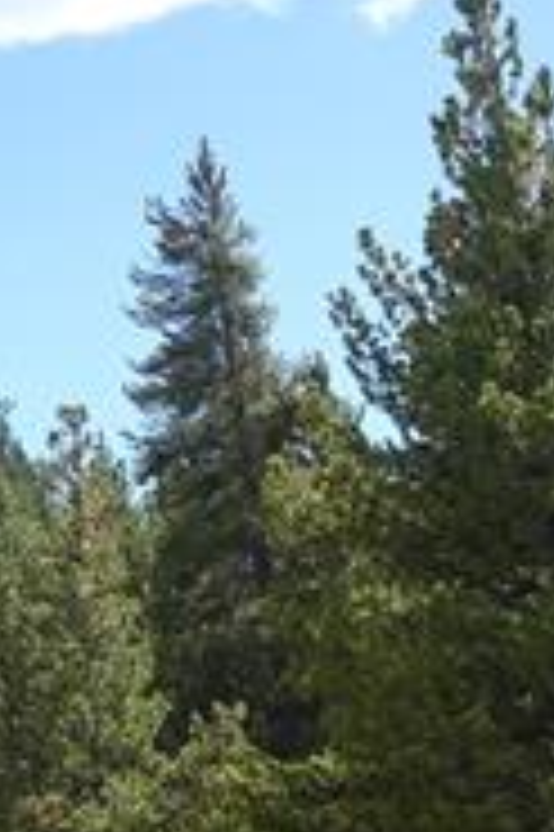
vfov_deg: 13.1
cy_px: 729
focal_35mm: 156
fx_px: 3607
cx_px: -513
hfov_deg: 8.4
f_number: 5.6
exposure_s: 1/250
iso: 125
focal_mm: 16.39
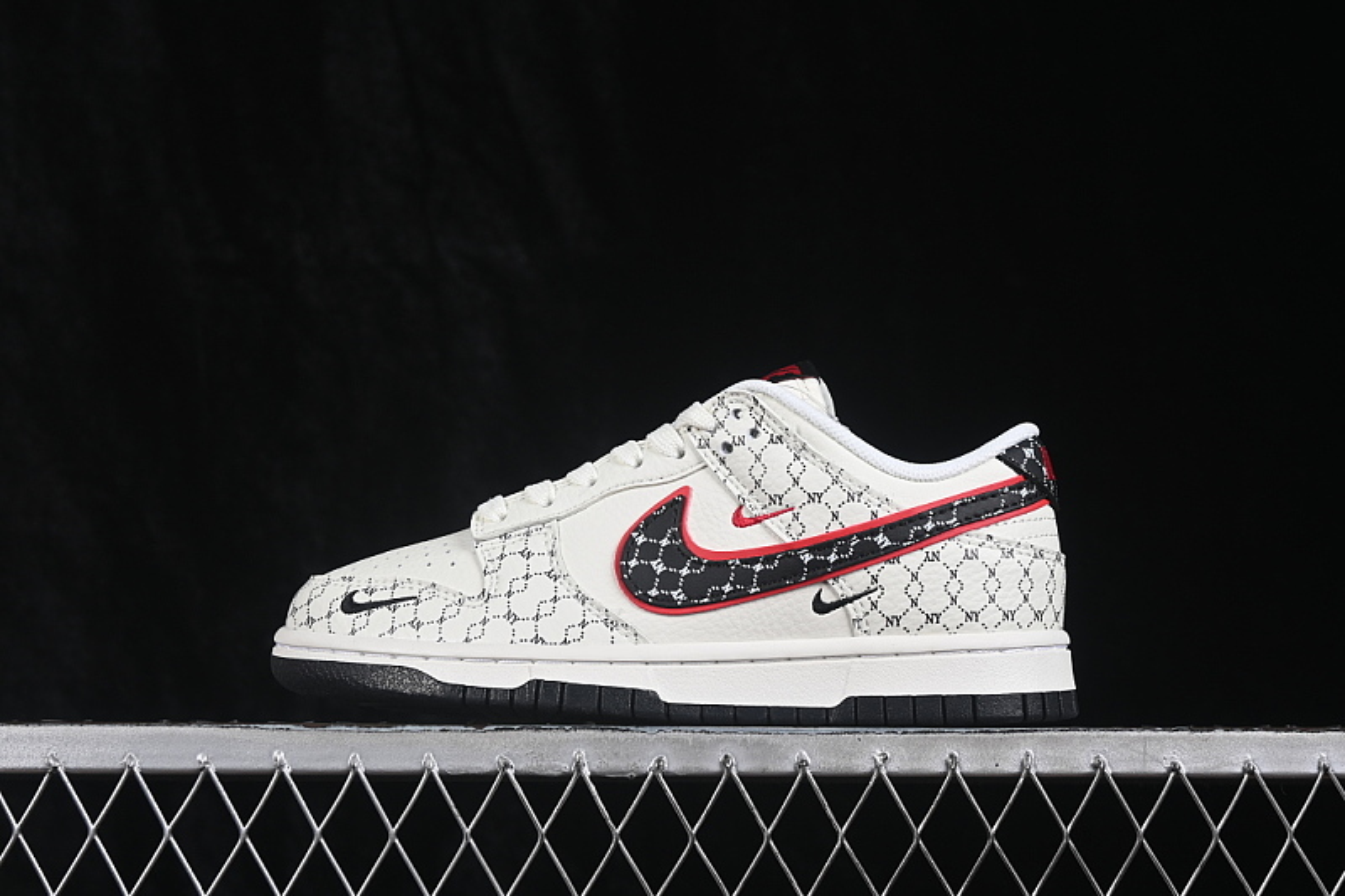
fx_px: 2801
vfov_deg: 18.2
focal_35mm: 75
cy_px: 448
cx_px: 672
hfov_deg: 27.0
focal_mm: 50
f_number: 8
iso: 160
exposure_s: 1/80
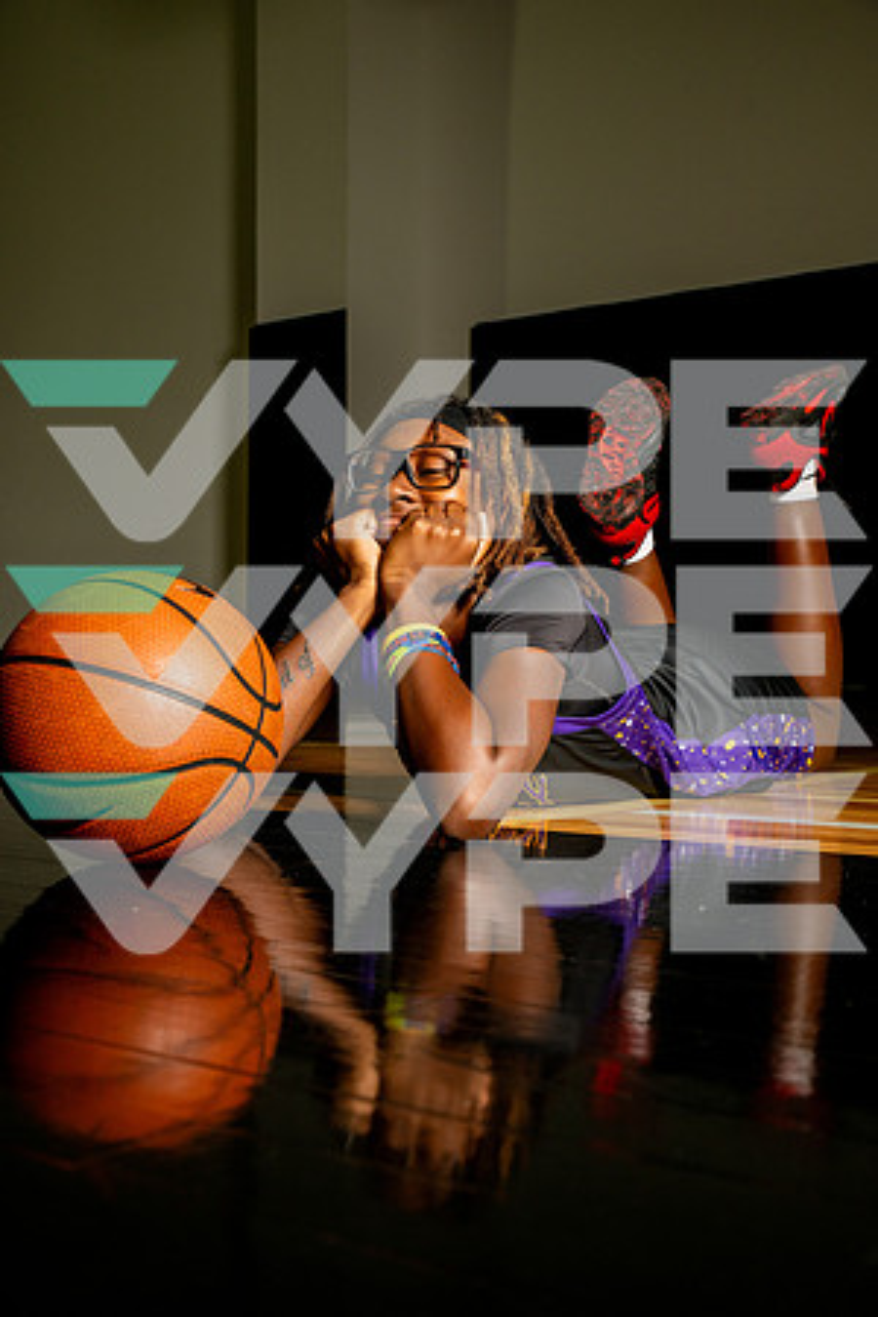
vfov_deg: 44.5
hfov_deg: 30.5
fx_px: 1610
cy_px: 658
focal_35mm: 44
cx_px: 439
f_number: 8
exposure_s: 1/500
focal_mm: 44
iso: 250
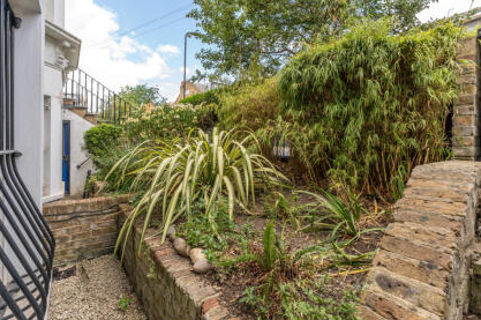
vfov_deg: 73.6
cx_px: 225
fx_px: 214
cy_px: 165
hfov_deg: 96.7
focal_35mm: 16
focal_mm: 14
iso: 320
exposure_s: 1/125
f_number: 8
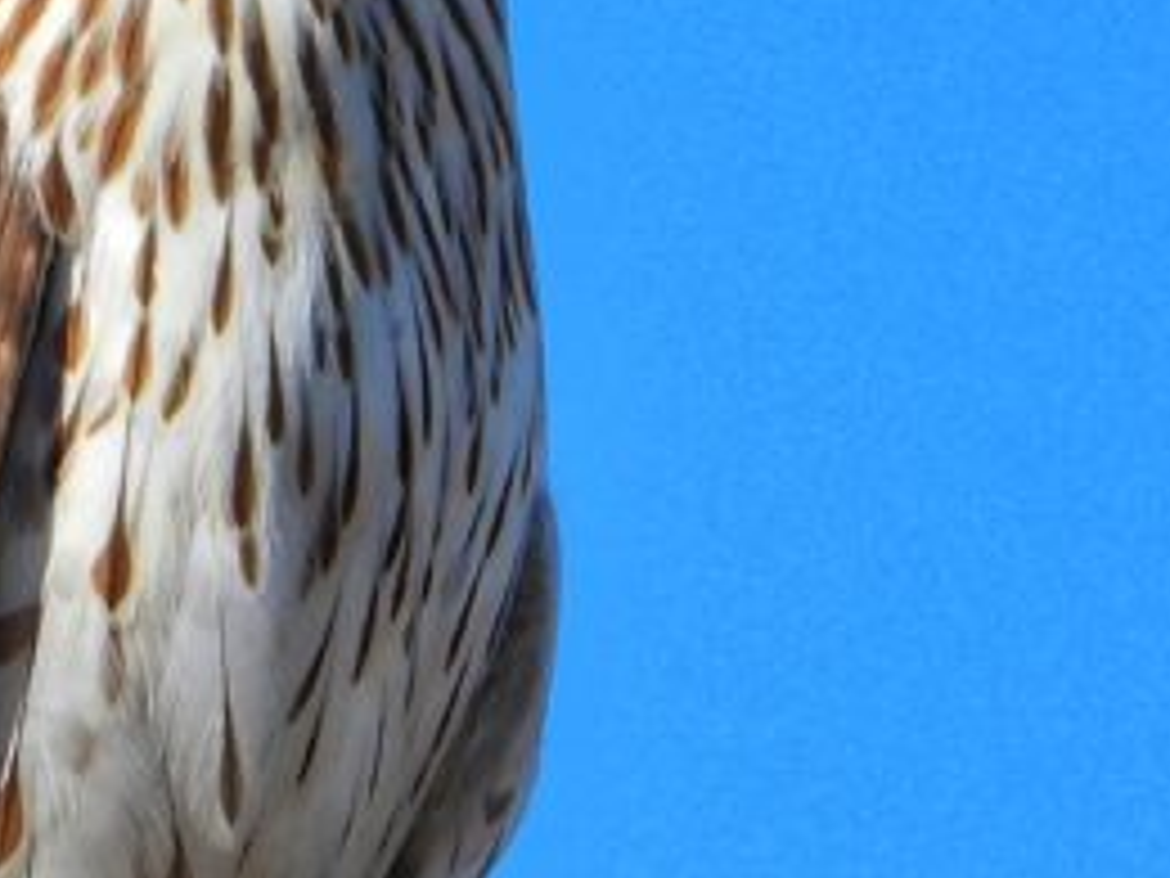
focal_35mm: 4339
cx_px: -18
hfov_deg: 0.5
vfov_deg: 0.3
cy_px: 810
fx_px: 146656
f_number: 5.6
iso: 100
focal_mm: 198
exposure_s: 1/500
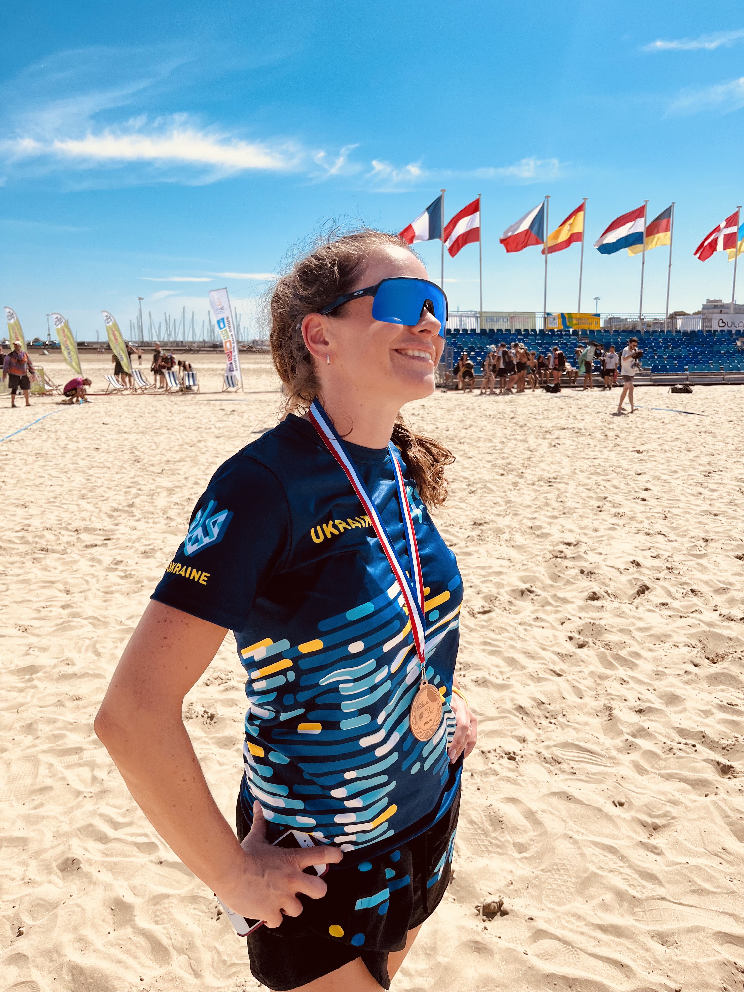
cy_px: 496
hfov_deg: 53.1
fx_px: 745
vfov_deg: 67.3
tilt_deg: -11.1
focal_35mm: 26
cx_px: 372
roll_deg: +0.3
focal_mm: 5.1
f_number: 1.6
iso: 50
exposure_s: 1/4651
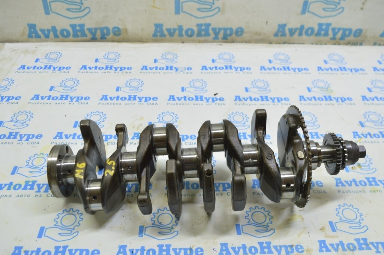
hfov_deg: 57.3
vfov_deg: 39.9
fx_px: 352
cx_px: 192
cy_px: 128
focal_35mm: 33
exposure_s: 1/20
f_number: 5.6
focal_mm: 22
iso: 400
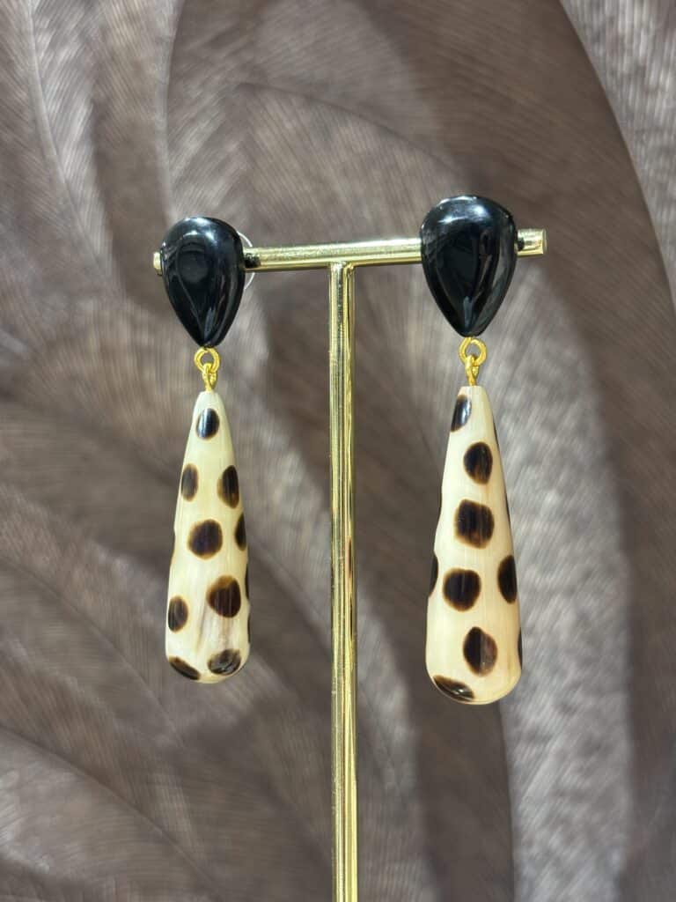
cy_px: 451
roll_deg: -0.2
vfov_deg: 36.8
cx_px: 338
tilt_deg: -1.9
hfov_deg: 28.0
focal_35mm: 52
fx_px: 1354
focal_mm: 5.96
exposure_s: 1/50
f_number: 1.6
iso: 80
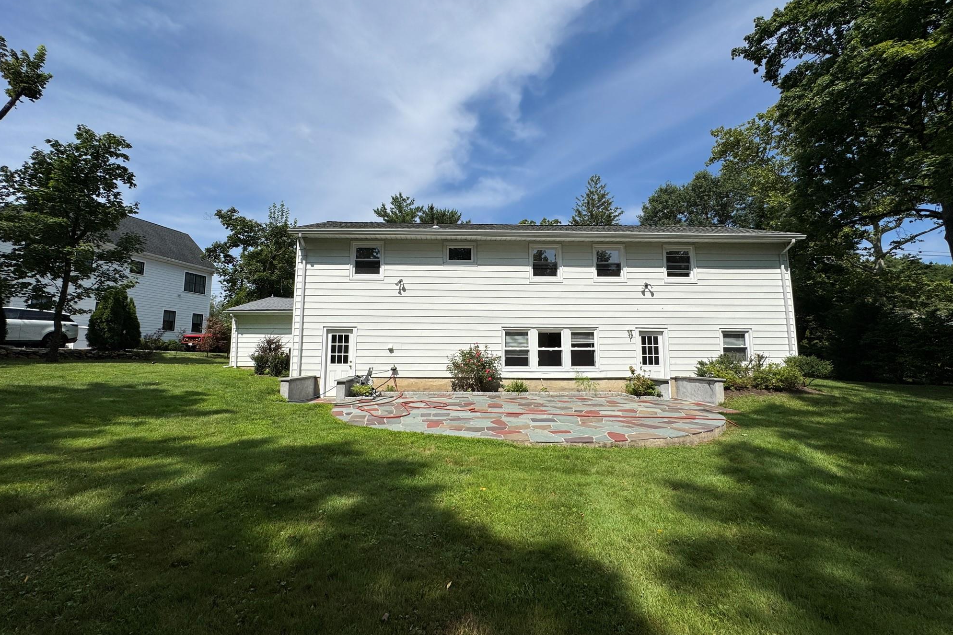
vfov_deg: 77.3
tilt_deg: +6.9
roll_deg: -0.4
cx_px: 465
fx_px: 397
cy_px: 315
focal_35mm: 15
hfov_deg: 100.4
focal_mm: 2.22
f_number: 2.2
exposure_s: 1/4132
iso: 40
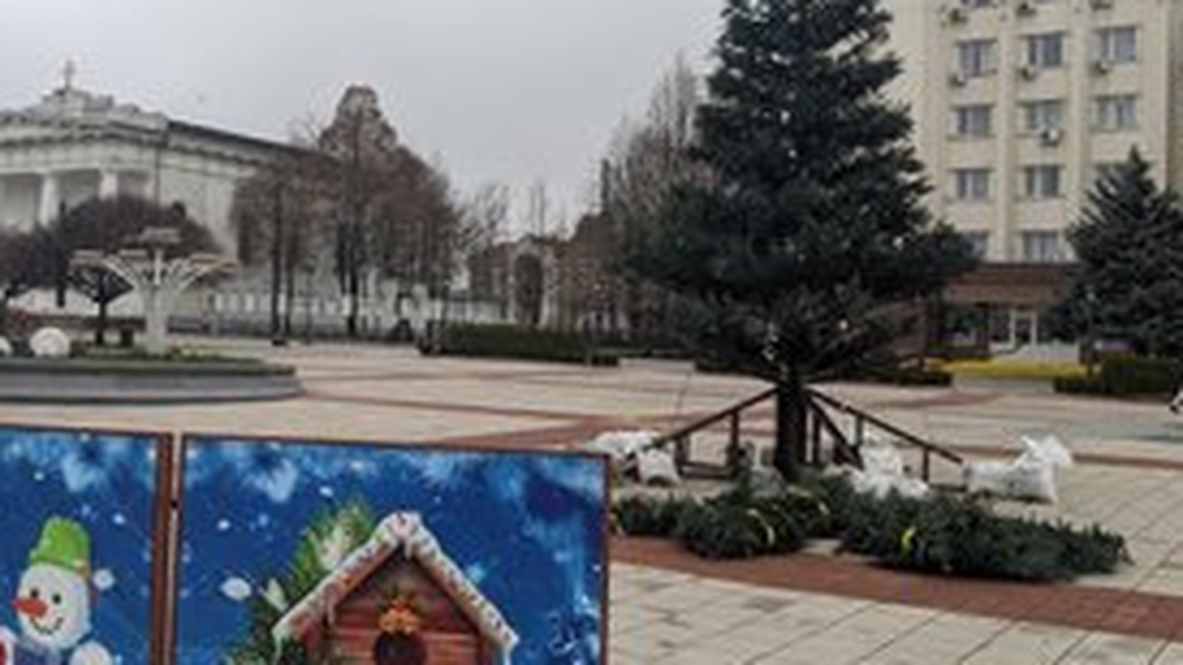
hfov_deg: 46.7
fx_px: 1349
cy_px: 281
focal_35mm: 43
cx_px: 410
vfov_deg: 27.7
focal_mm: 4.44
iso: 65
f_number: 1.8
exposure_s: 1/757
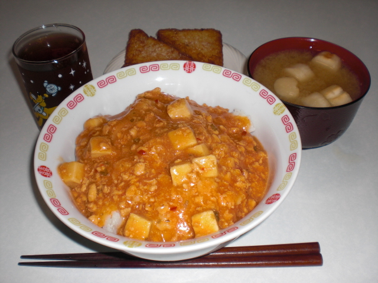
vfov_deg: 37.7
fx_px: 415
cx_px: 189
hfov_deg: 49.0
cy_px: 142
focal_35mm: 38
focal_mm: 6.3
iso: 64
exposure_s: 1/60
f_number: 3.1
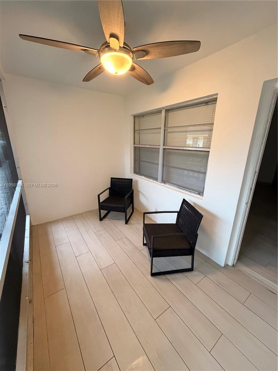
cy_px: 186
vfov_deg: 102.1
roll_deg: -1.2
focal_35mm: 14
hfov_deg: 85.7
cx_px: 139
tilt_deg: -16.4
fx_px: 150
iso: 500
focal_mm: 2.22
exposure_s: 1/60
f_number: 2.2
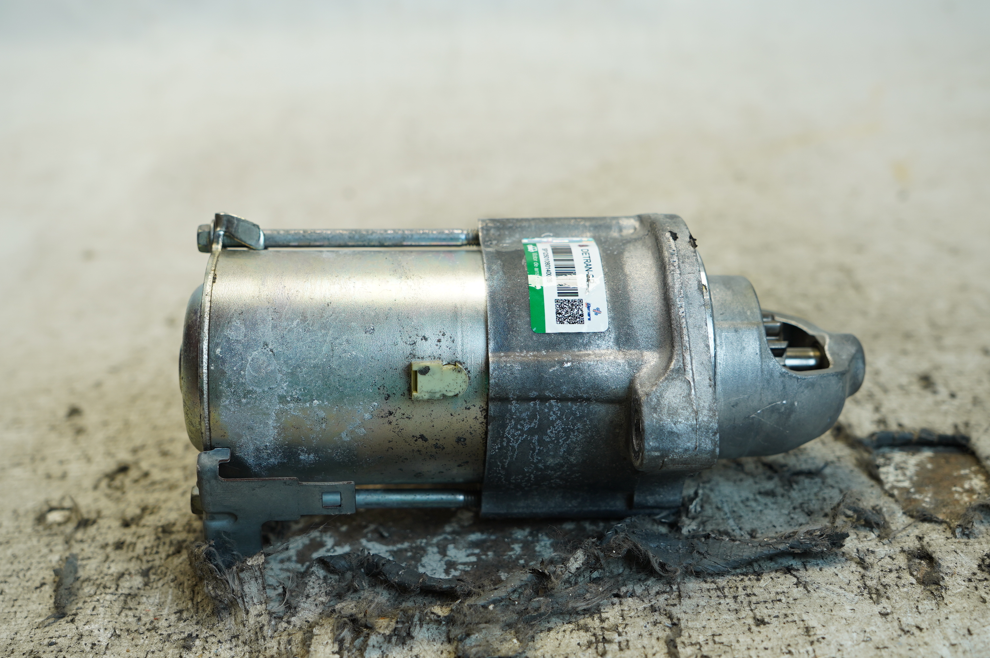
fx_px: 1319
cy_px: 329
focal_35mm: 48
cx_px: 495
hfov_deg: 41.1
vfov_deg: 28.0
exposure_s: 1/60
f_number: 4
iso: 200
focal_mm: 32
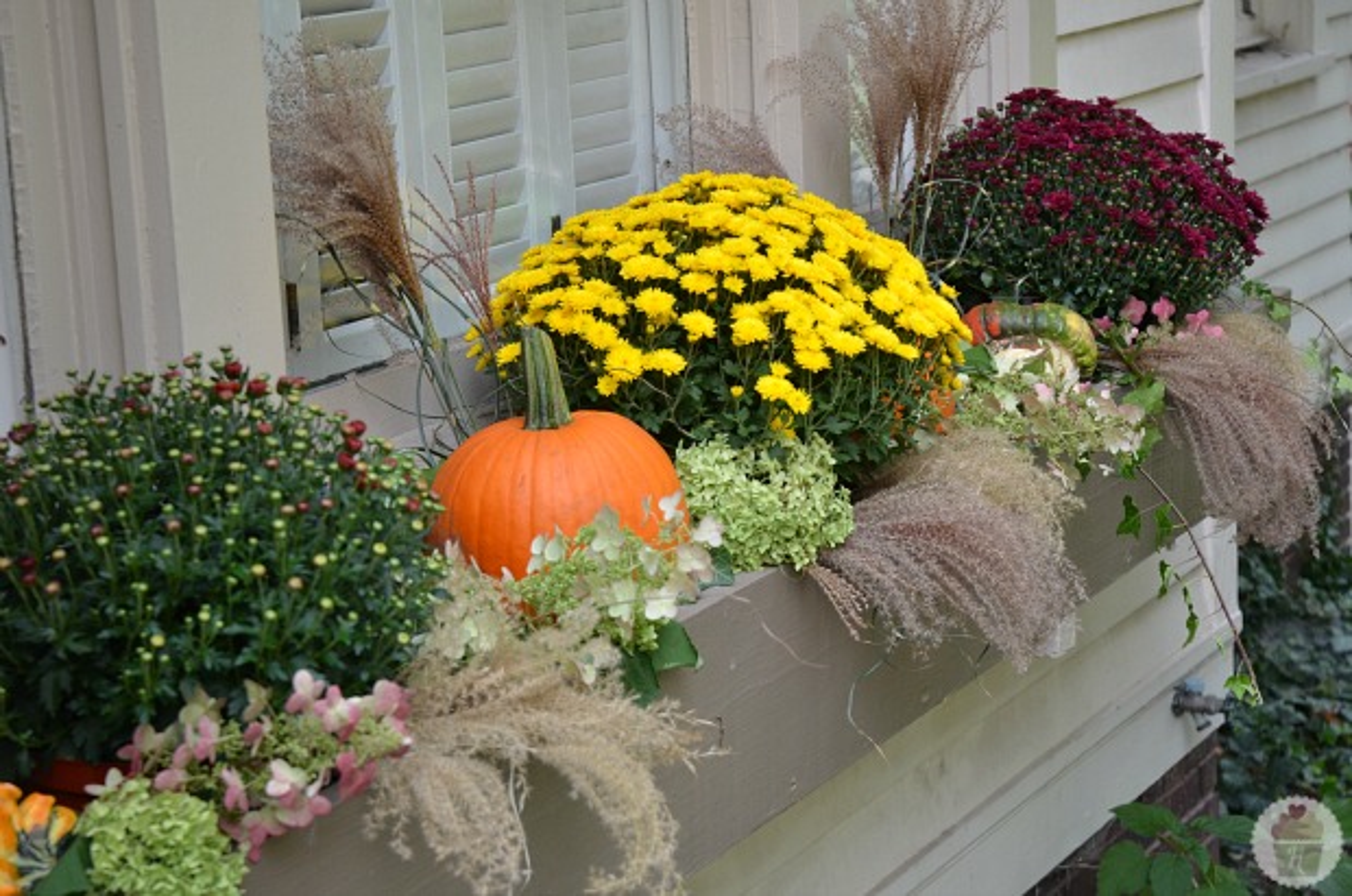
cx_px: 676
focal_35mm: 84
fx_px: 3149
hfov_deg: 24.2
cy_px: 448
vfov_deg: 16.2
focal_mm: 56
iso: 500
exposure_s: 1/250
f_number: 4.5
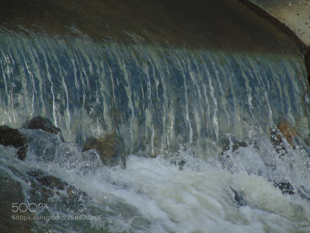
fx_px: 5158
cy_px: 116
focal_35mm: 576
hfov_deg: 3.4
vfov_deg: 2.6
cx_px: 155
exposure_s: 1/500
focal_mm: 103.2
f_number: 4.6
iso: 80
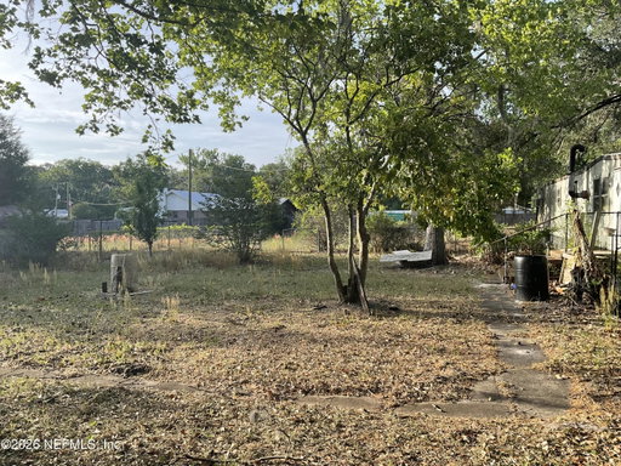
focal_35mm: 29
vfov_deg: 48.2
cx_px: 310
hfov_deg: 61.7
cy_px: 233
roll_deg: -0.8
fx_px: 520
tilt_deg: -2.9
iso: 16
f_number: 1.8
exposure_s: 1/428
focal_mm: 3
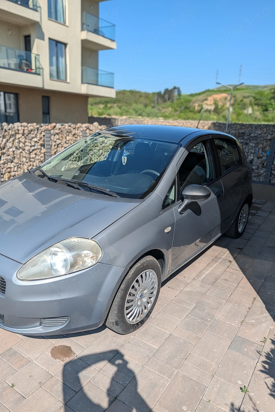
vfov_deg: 69.4
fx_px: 298
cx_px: 122
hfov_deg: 49.5
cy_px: 214
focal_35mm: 26
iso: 21
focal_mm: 6.9
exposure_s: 1/2075
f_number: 1.68
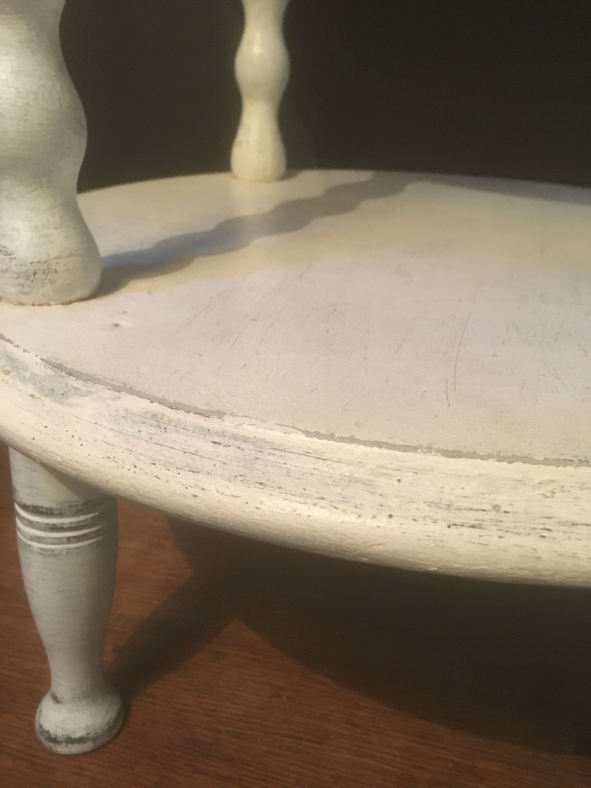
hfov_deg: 48.2
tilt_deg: -24.7
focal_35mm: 29
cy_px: 394
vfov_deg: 61.7
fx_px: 660
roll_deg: -1.0
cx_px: 296
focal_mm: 4.15
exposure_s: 1/17
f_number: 2.2
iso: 320
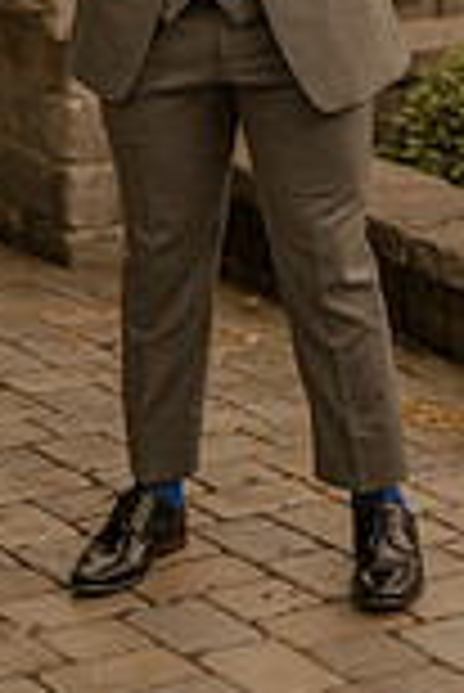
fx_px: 2816
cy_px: -243
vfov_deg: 13.5
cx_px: 212
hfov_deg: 9.4
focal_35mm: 146
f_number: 2.2
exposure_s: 1/640
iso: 100
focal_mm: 50
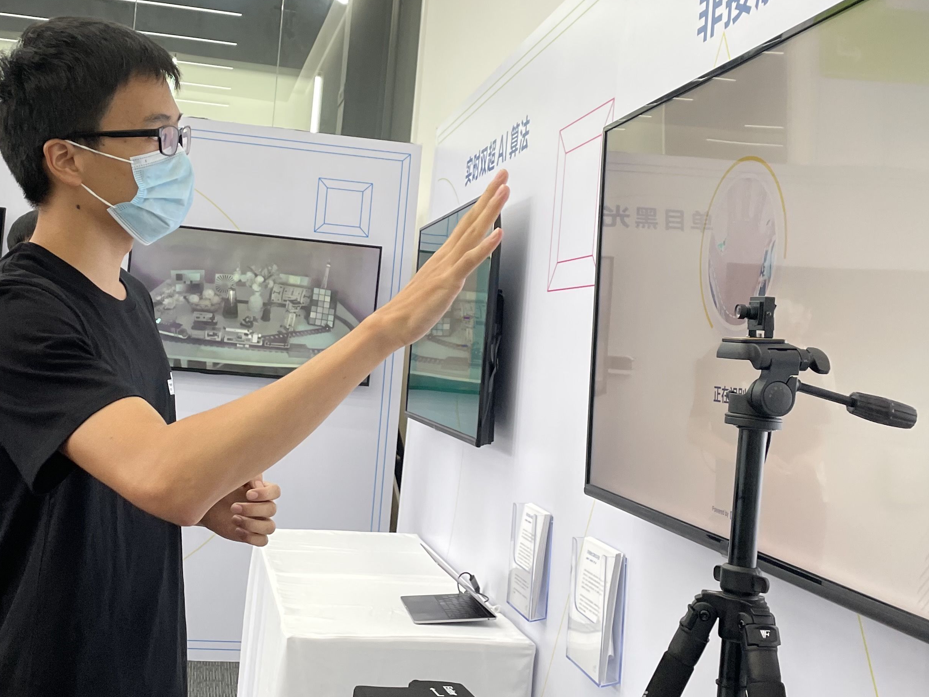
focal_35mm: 43
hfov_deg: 43.7
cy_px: 303
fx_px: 1154
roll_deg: -4.9
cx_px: 380
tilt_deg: +3.3
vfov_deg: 33.5
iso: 125
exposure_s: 1/121
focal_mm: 4.2
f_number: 1.6
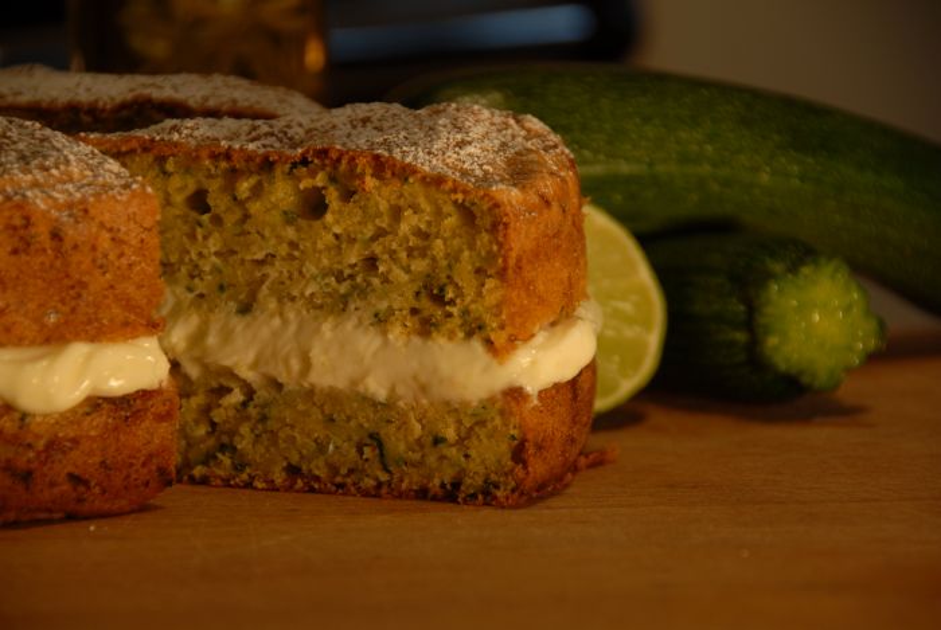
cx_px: 470
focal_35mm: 202
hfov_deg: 10.1
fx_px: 5301
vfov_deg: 6.8
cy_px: 315
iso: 100
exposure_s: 1/50
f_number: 5.6
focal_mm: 135
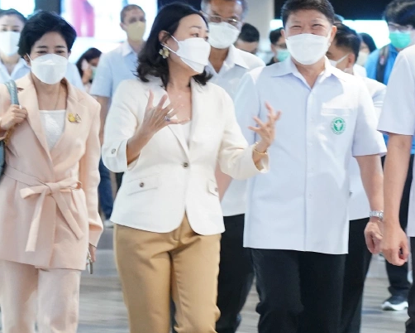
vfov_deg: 7.9
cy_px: 158
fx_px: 2396
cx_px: 370
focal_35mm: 195
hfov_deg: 9.9
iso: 3200
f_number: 4
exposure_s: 1/125
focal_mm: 87
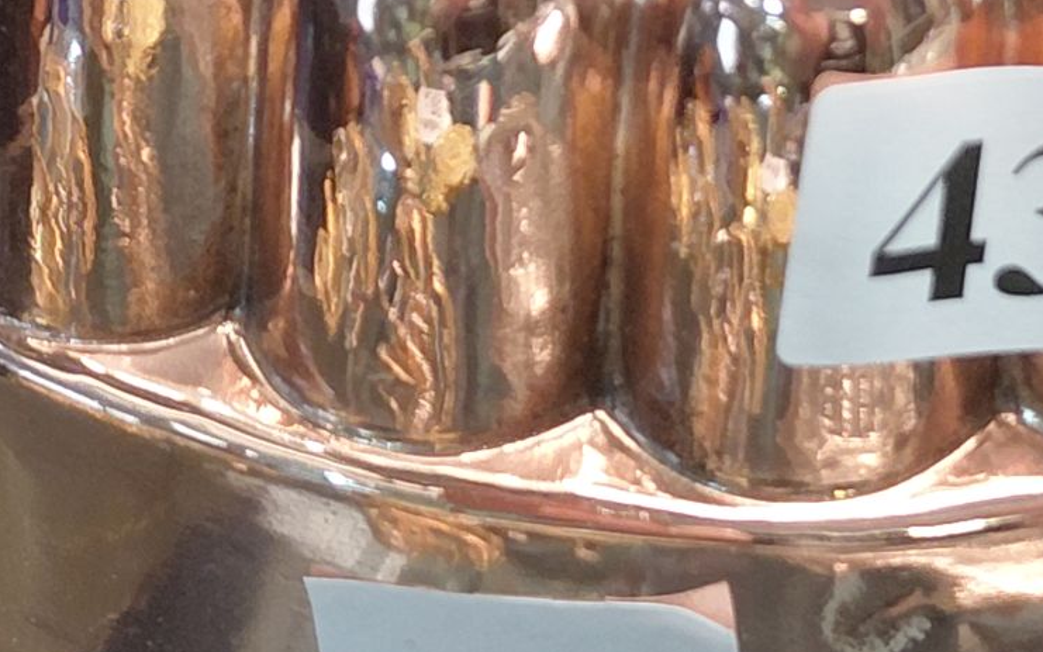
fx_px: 2075
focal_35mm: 73
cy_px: -301
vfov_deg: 16.4
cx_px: 712
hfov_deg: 28.0
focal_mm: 4.69
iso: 160
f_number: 1.8
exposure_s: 1/50.1
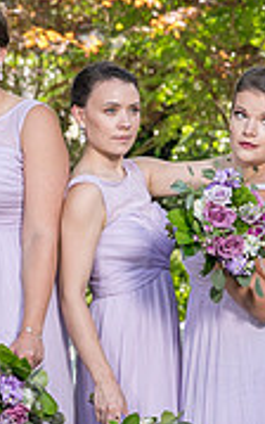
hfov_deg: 3.6
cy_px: 293
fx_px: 4203
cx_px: -310
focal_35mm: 364
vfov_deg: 5.8
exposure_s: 1/200
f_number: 6.3
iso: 200
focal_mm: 110
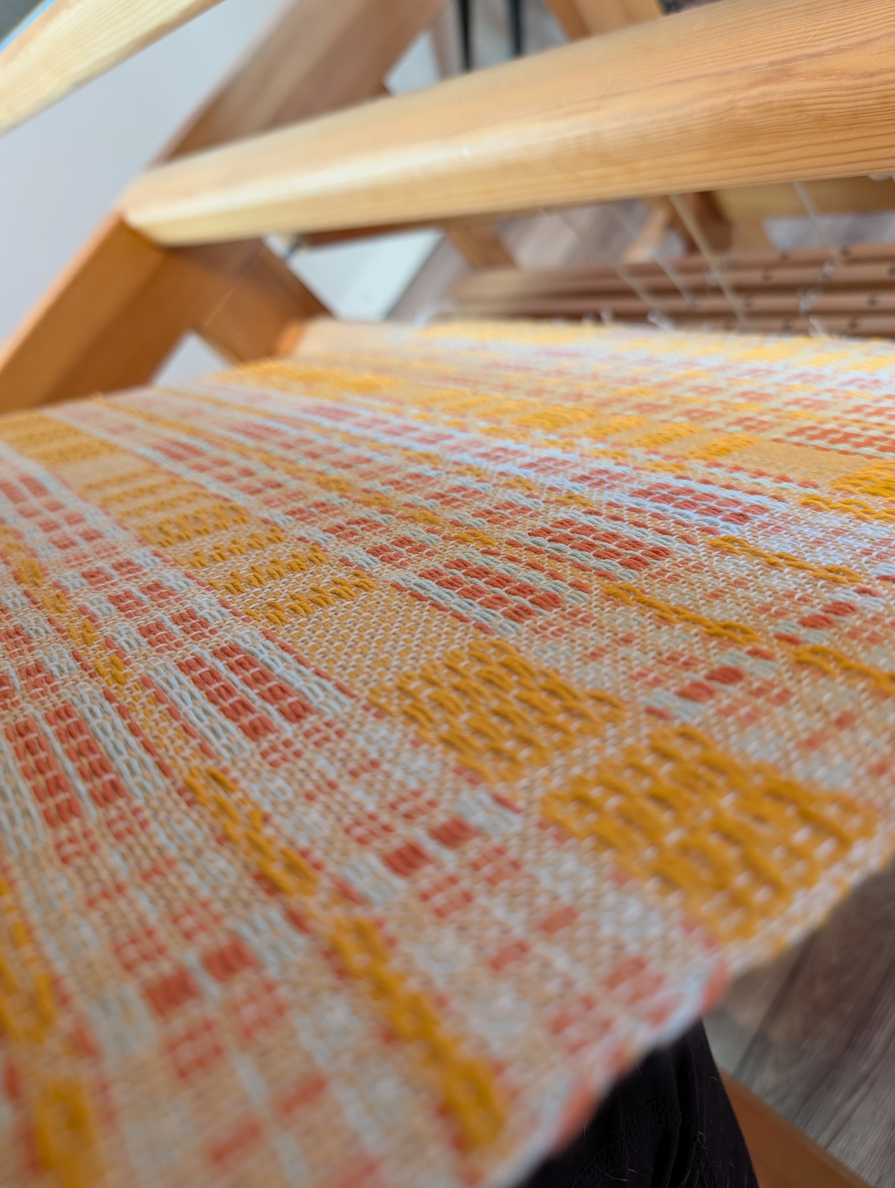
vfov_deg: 71.5
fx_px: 825
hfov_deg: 56.9
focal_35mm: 24
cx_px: 448
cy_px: 594
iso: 353
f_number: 1.68
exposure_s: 1/40
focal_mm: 6.9
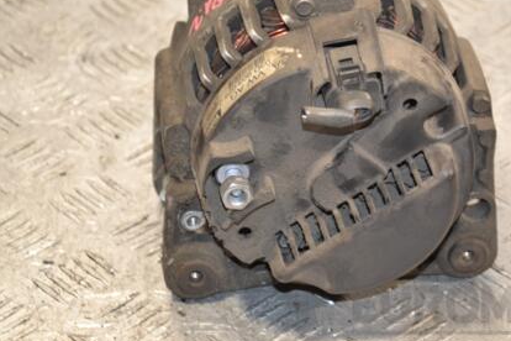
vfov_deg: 9.0
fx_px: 2157
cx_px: 330
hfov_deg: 13.5
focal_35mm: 152
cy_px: 140
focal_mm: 70
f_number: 5.3
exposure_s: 1/80
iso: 800
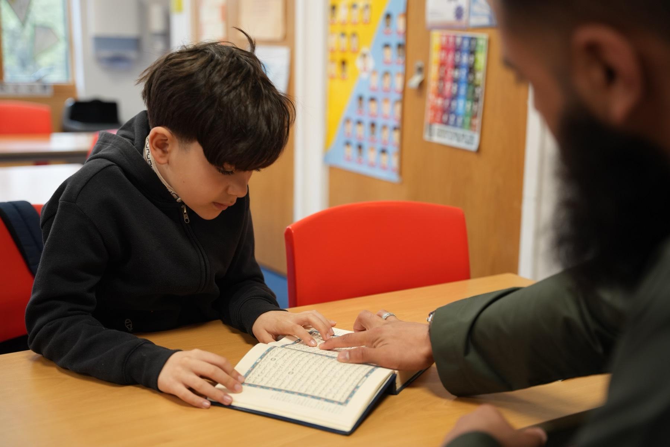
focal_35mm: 46
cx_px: 335
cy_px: 224
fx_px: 865
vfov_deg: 28.9
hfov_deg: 42.3
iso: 1000
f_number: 2.8
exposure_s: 1/125
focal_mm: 46.5
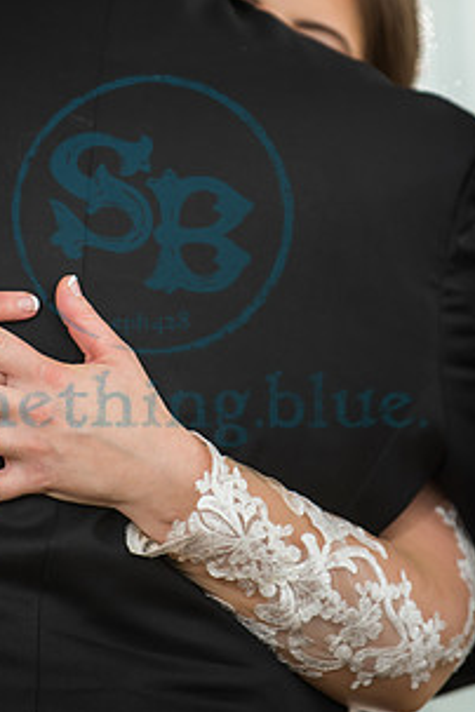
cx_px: 148
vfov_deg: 6.9
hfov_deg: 4.6
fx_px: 5878
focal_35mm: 297
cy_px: 261
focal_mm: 200
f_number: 2.8
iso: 200
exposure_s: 1/250
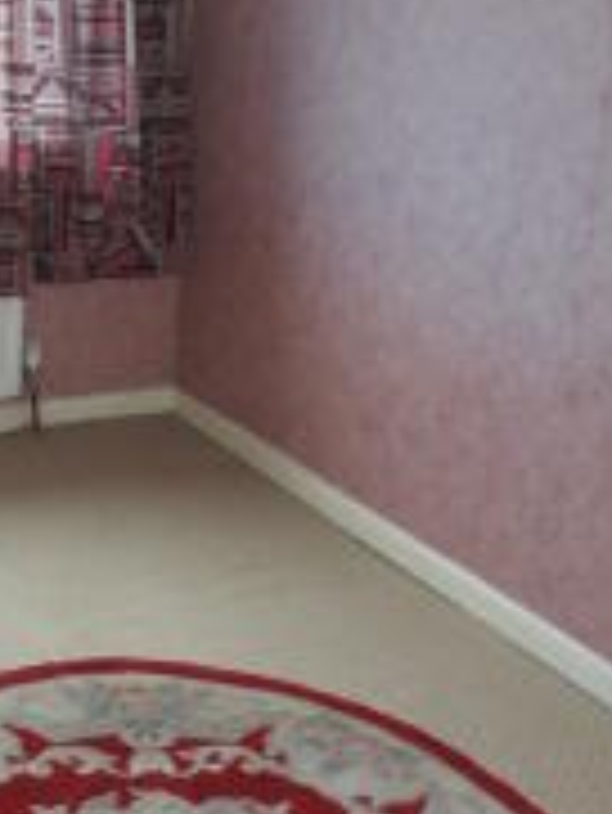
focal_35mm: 58
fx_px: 1366
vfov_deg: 32.3
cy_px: 155
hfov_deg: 23.6
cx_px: -72
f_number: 3.3
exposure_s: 1/30
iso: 100
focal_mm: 4.3
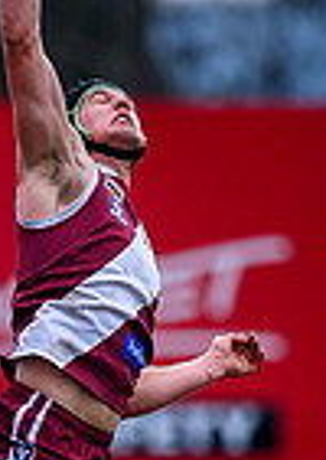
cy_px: 424
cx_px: 88
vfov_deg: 0.7
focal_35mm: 2849
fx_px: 37104
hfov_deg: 0.5
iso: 400
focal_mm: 500
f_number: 4
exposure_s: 1/1600
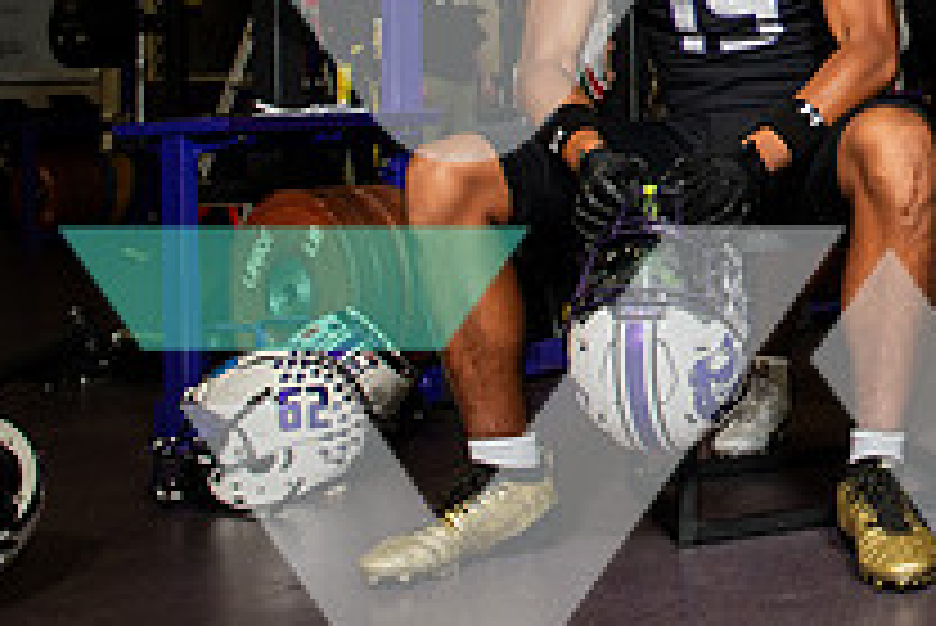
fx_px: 1743
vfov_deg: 19.4
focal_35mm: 67
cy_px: -79
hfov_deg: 25.7
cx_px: 1220
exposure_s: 1/250
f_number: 5.6
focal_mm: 24
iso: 500
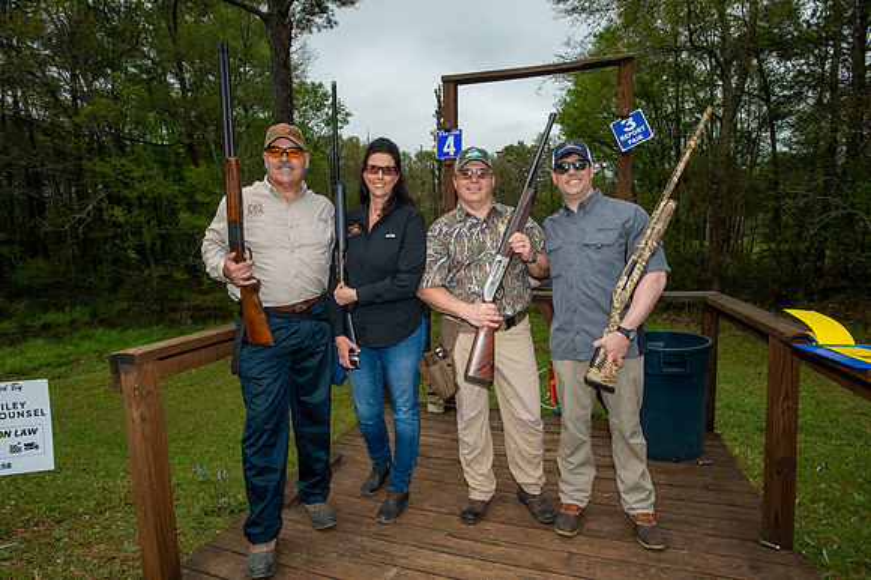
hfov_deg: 84.0
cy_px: 290
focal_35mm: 20
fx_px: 484
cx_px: 436
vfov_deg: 61.9
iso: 125
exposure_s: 1/160
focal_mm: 20
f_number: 8
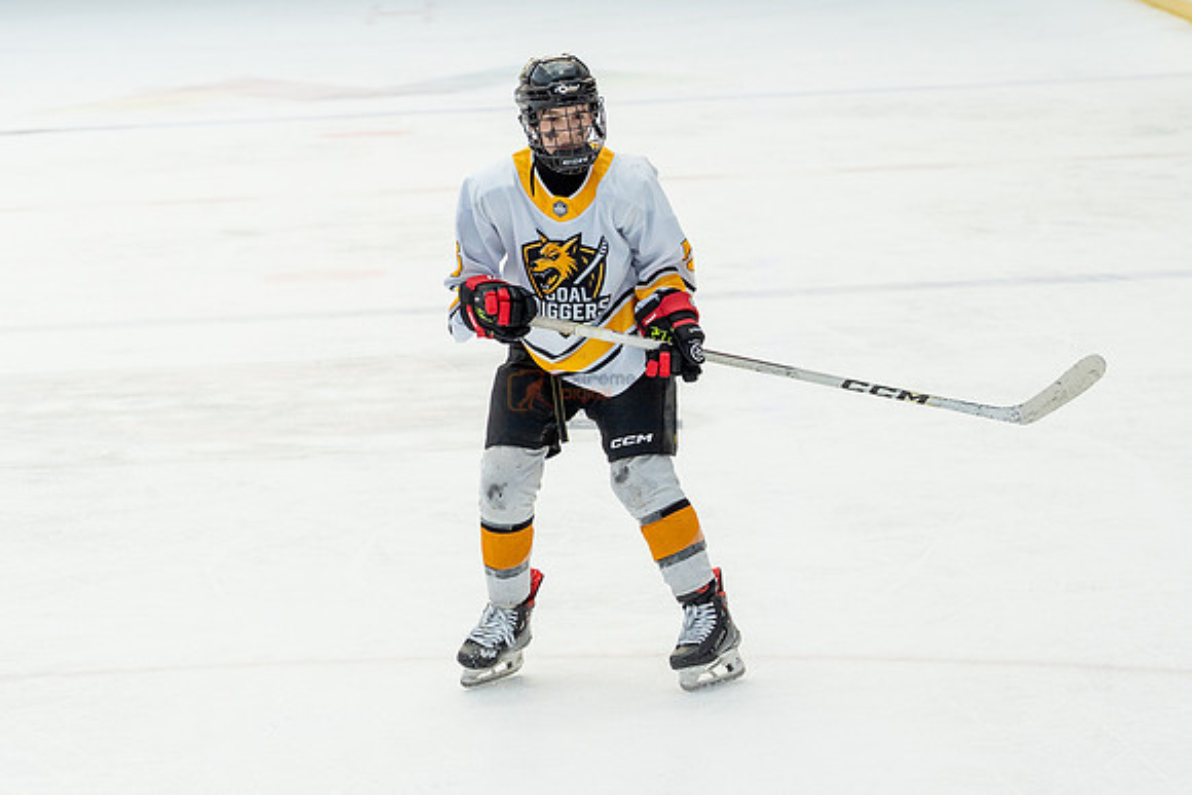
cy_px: 464
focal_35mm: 154
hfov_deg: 13.3
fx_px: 5100
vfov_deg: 8.9
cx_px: 427
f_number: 3.5
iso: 800
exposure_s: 1/640
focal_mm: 80
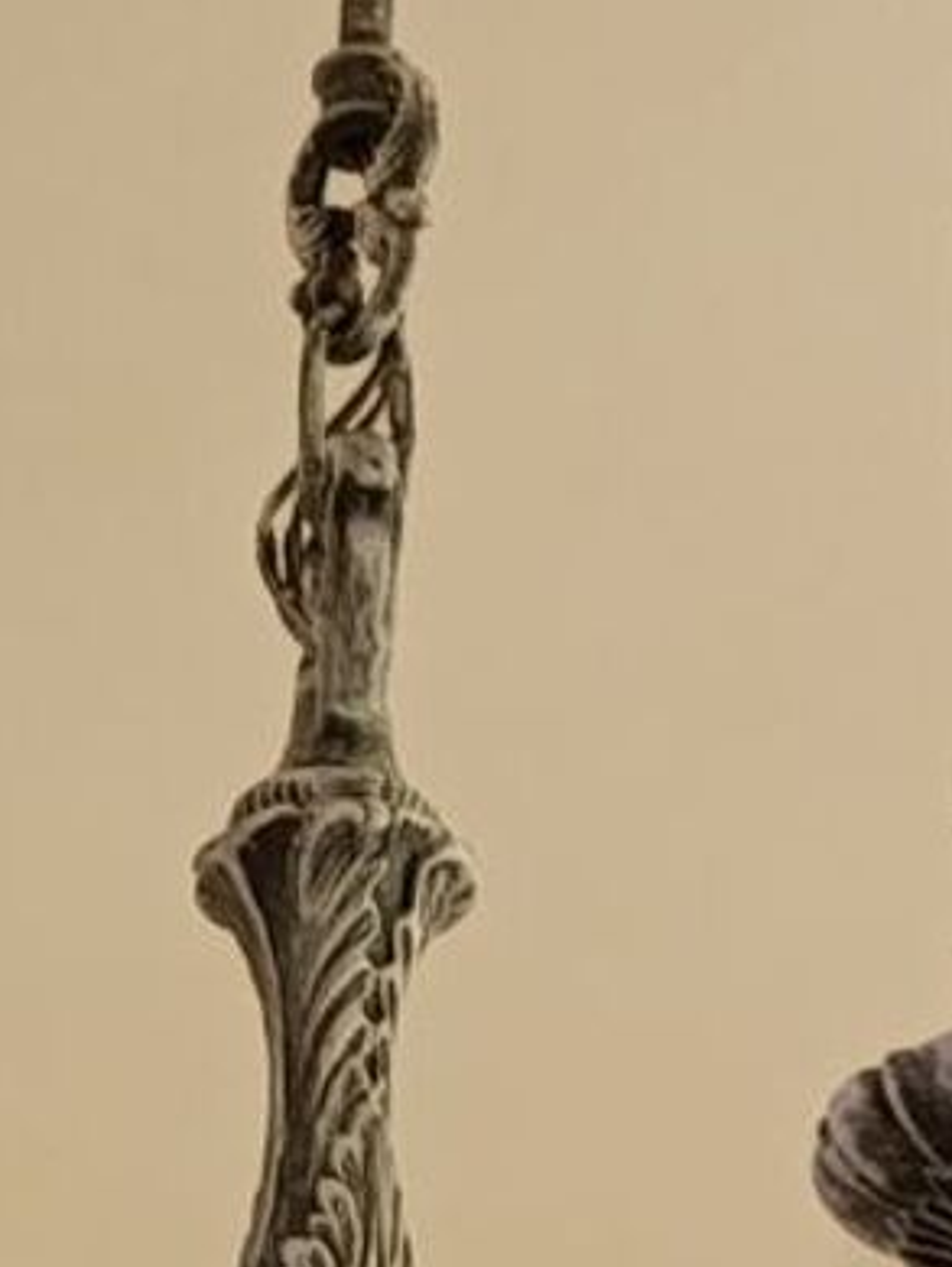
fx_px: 6117
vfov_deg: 11.6
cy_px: 1452
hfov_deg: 8.9
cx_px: 292
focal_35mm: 167
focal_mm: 6.14
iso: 1250
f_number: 1.6
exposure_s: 1/25
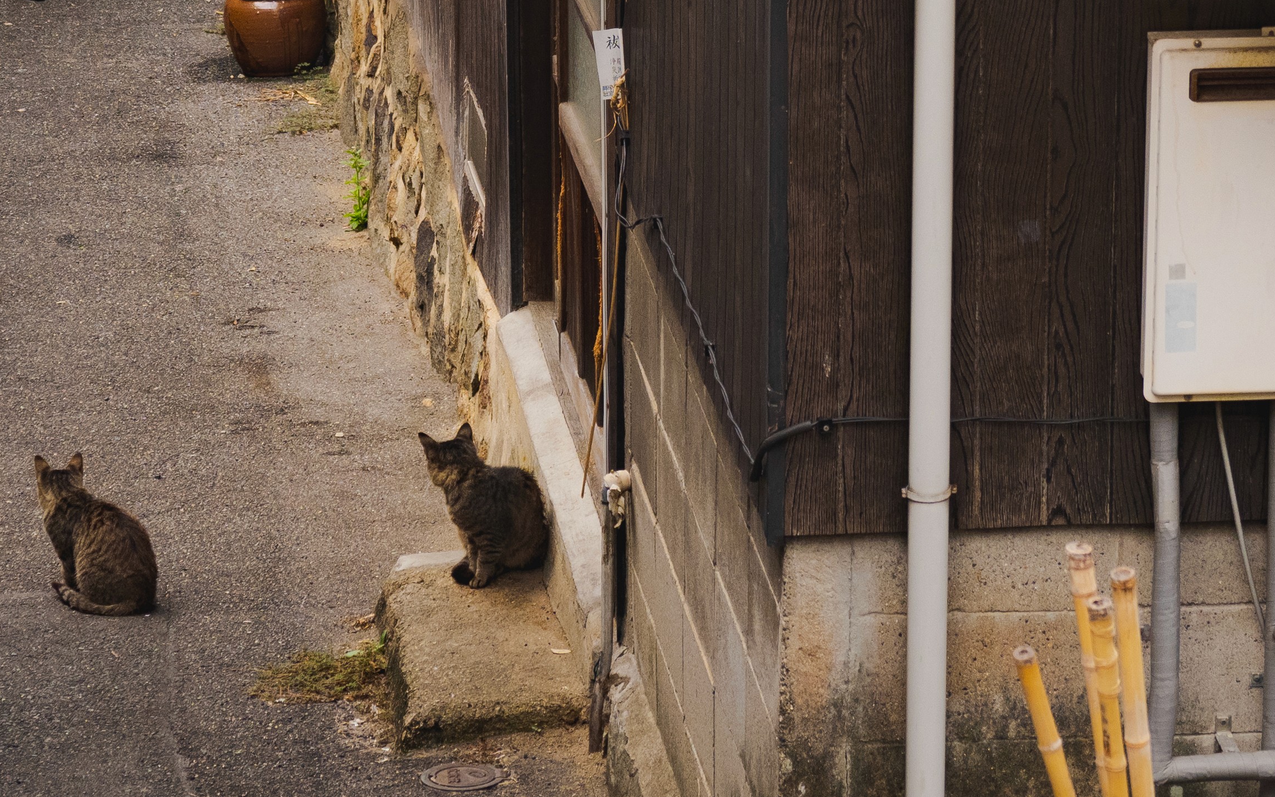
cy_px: -60
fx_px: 6811
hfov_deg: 10.7
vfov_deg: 6.7
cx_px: 423
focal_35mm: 196
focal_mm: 41
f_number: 4
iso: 200
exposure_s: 1/250
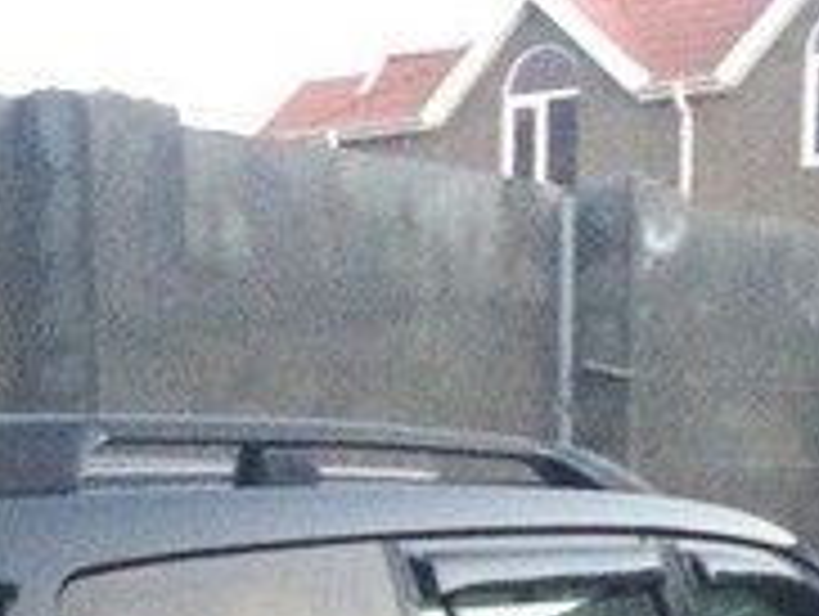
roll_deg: +3.7
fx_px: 2488
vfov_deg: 12.9
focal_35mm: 105
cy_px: 1072
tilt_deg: -12.4
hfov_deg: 18.5
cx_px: 176
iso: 640
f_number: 2.2
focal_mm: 4.15
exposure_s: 1/17
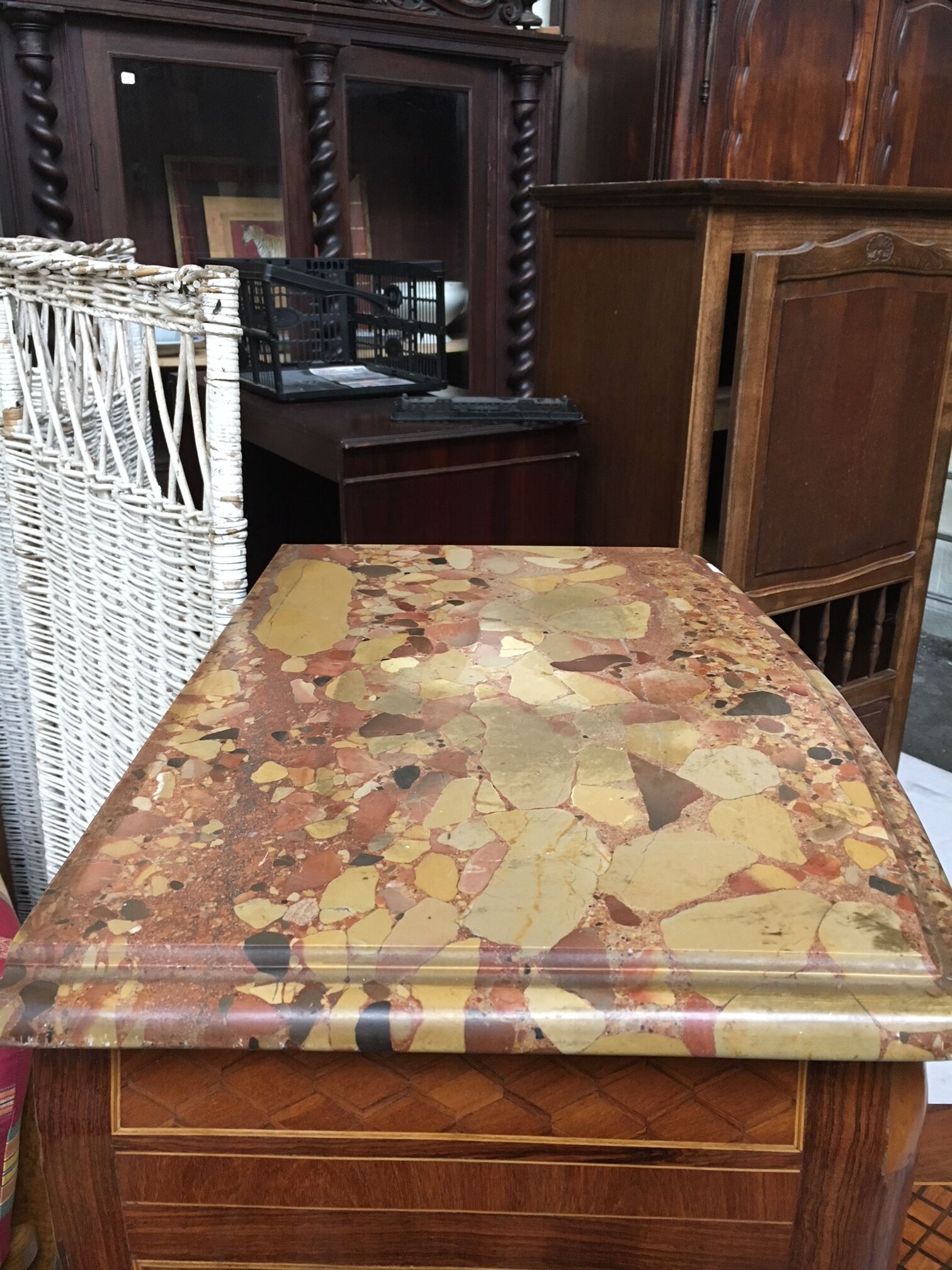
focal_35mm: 29
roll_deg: +0.2
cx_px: 476
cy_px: 635
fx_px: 1063
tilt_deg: -18.3
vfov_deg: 61.7
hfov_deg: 48.2
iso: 160
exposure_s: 1/33
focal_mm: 4.15
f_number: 2.2
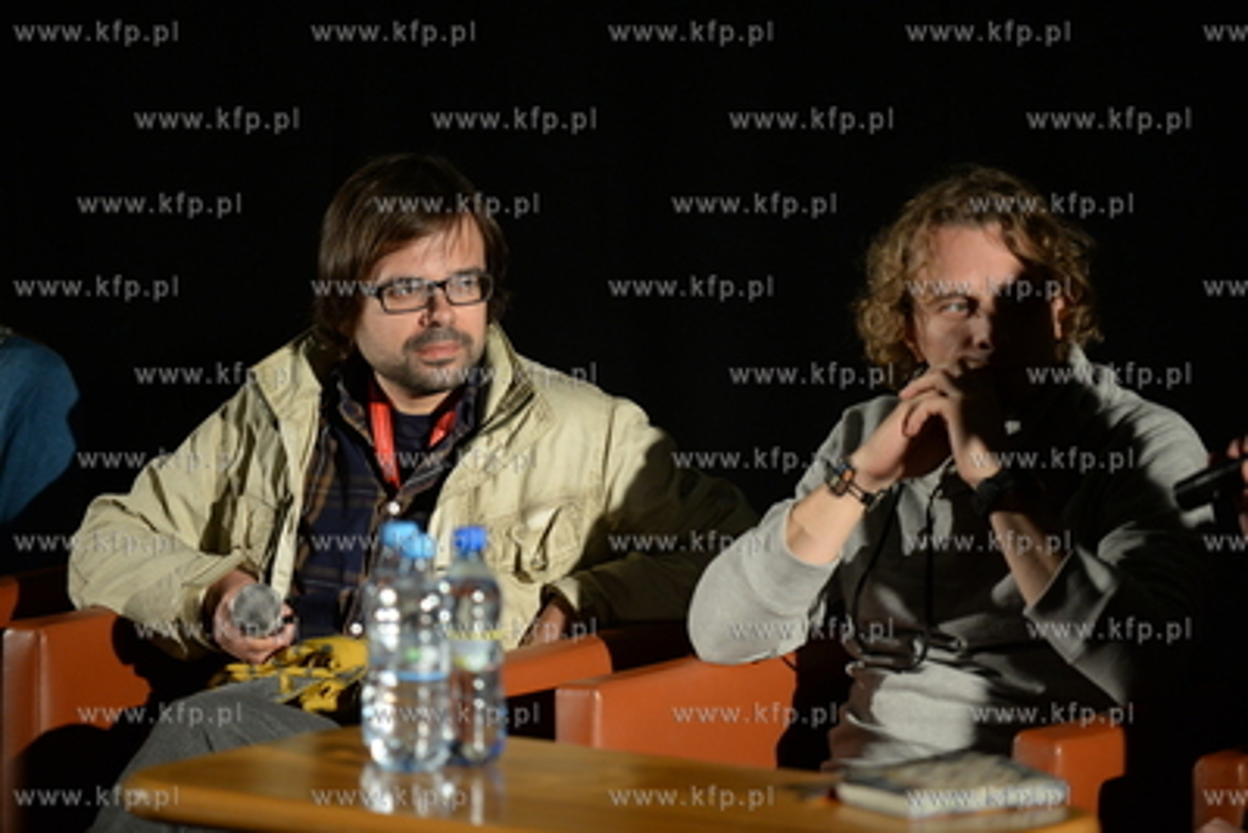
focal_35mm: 200
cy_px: 416
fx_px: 6935
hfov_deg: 10.3
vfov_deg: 6.9
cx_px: 624
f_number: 2.8
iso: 1600
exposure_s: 1/200
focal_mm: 200
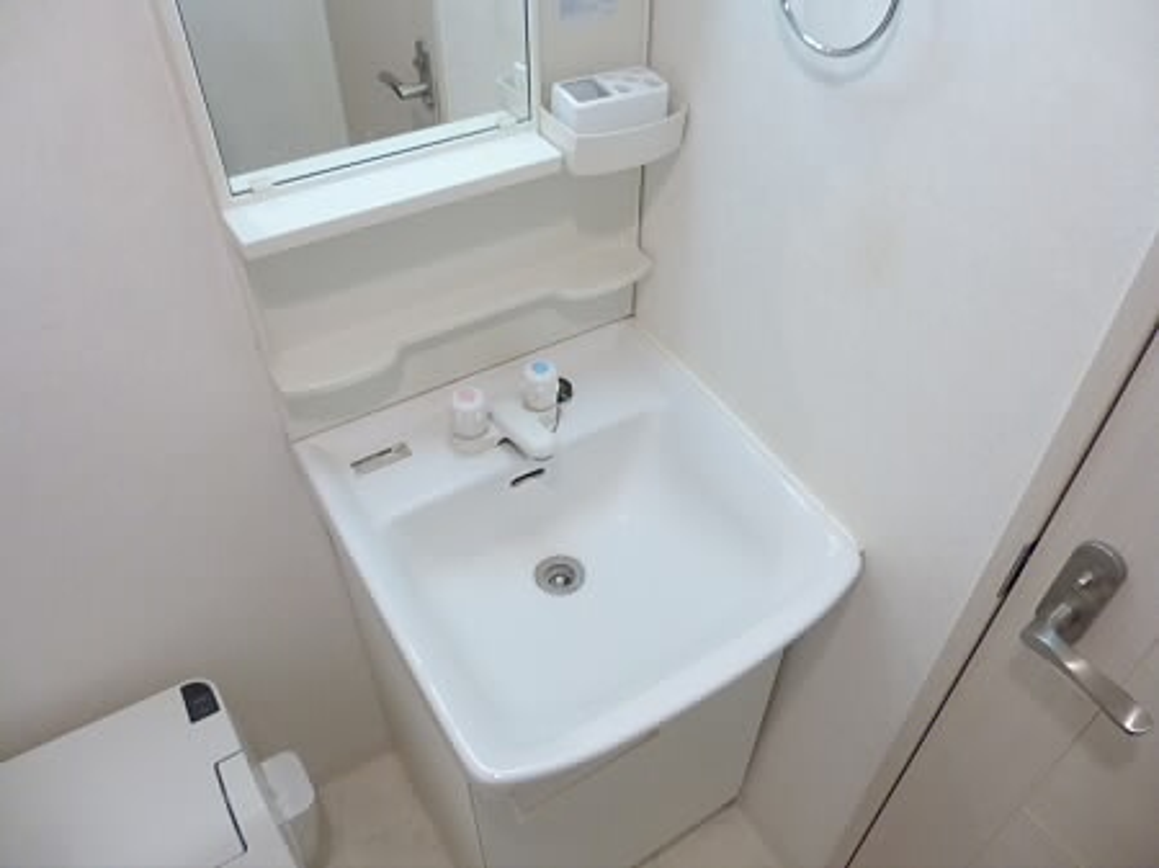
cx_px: 580
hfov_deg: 69.4
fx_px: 837
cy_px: 434
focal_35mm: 25
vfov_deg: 54.8
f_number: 3.1
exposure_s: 1/30
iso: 400
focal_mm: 4.5
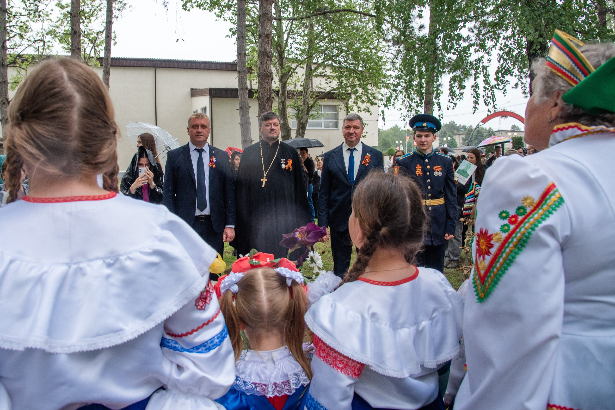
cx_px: 251
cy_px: 168
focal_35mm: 28
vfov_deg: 45.7
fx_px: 485
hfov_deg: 64.3
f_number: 5.6
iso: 500
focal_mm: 24
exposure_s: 1/160
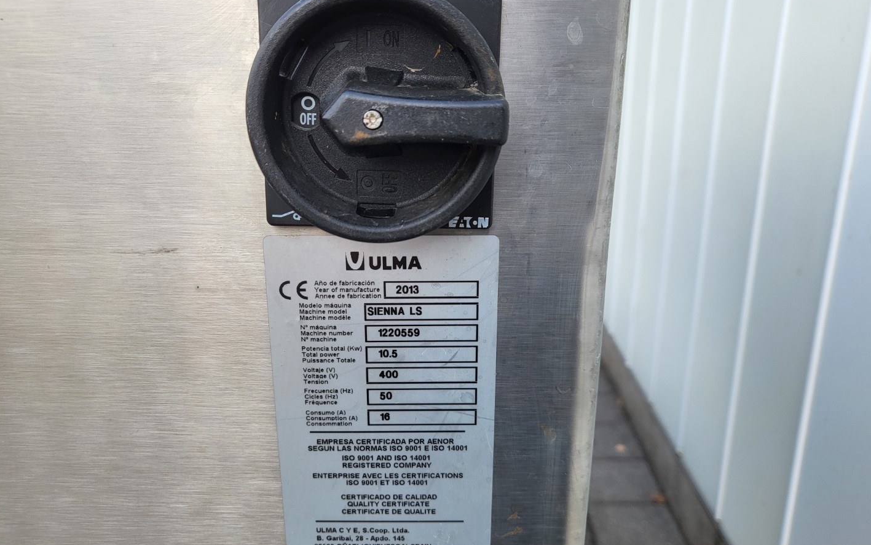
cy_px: 285
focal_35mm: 28
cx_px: 438
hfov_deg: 66.5
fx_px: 665
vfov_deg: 44.5
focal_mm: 4.25
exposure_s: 1/438
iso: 50
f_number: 1.8
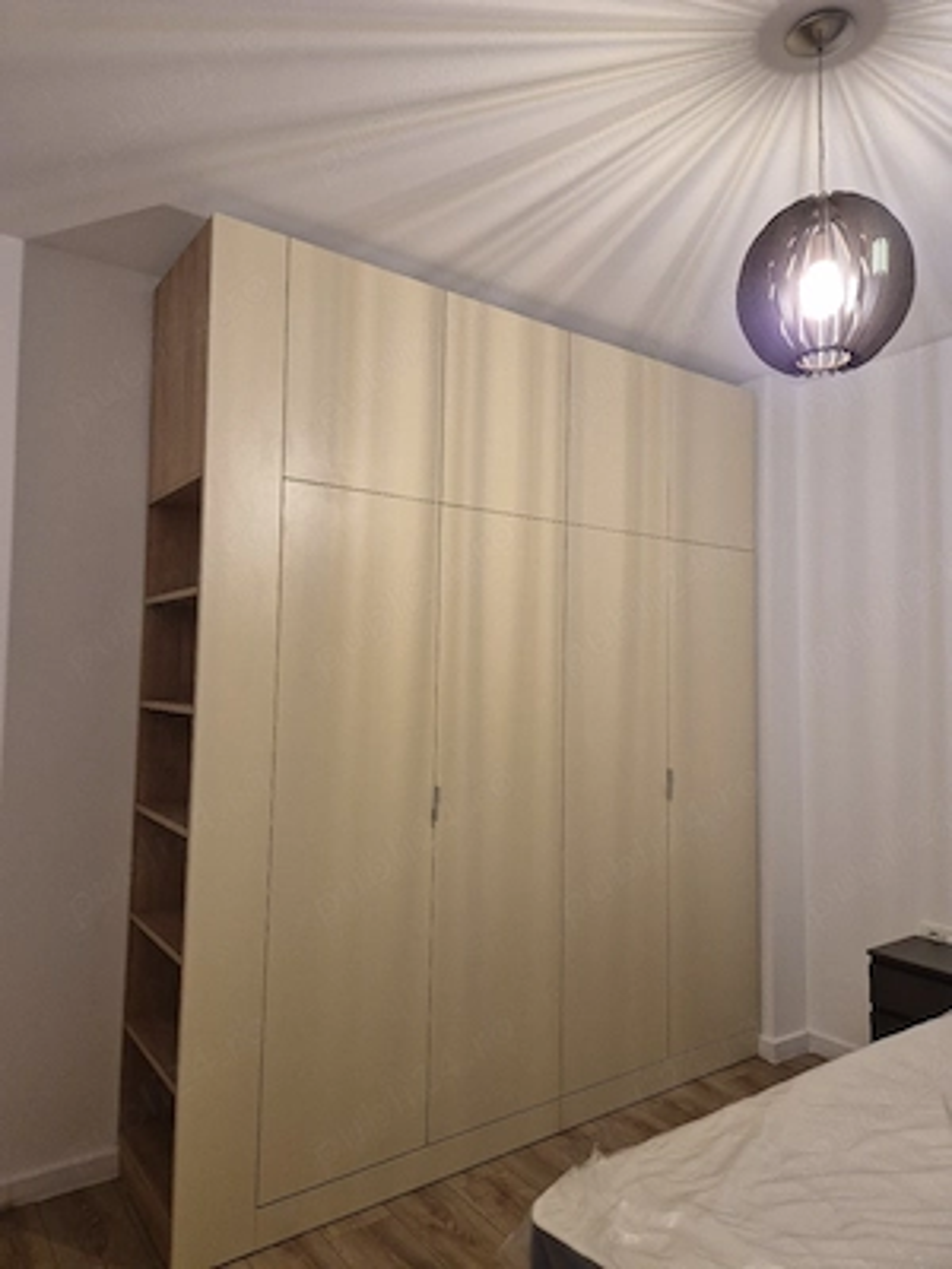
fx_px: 843
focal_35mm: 23
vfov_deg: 73.9
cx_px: 476
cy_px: 634
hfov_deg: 58.9
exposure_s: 1/100
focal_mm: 5.4
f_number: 1.8
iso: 160
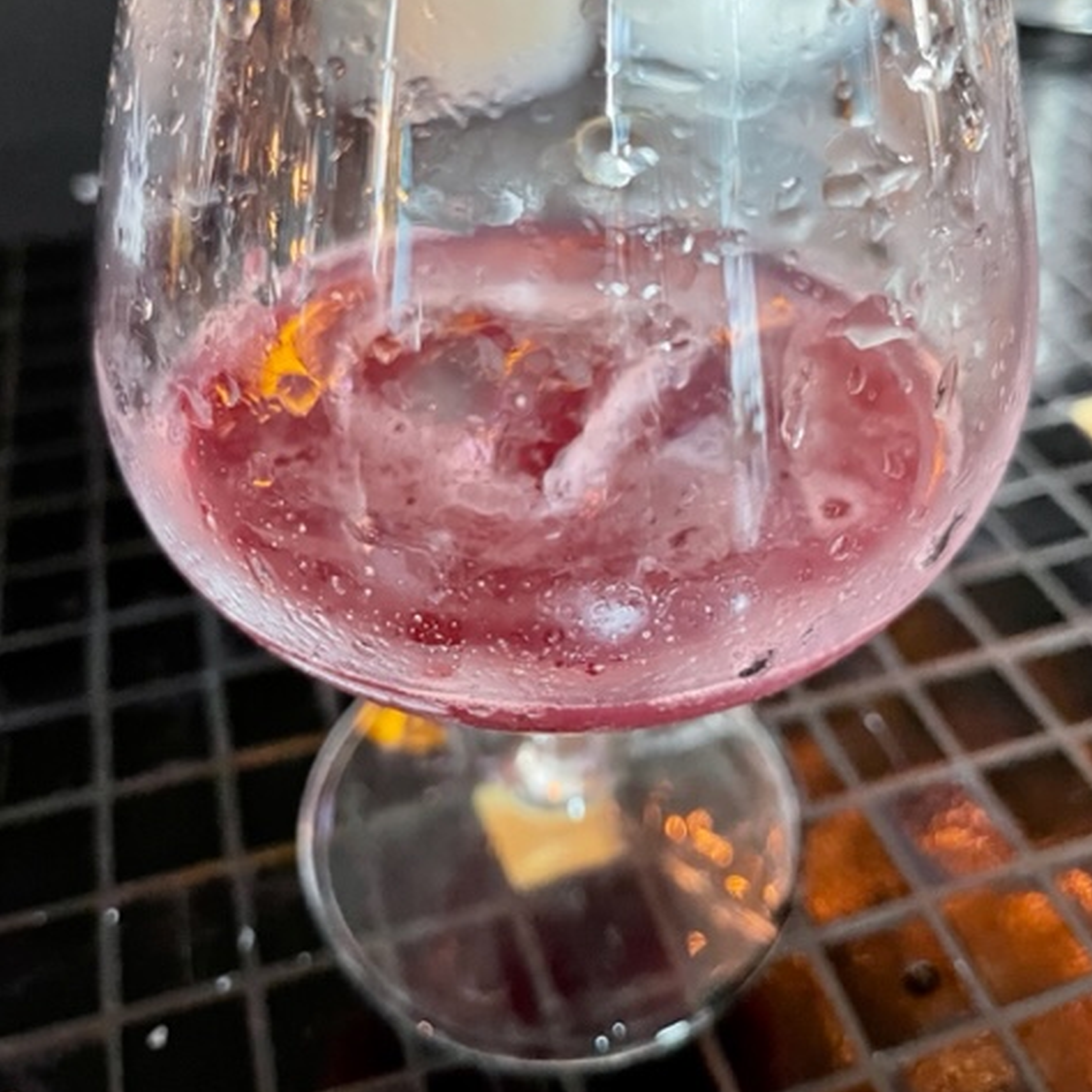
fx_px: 1106
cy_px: 449
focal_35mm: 31
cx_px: 548
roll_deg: +0.4
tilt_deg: -38.7
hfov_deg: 52.5
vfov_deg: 52.3
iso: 500
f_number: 1.6
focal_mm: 4.2
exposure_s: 1/33
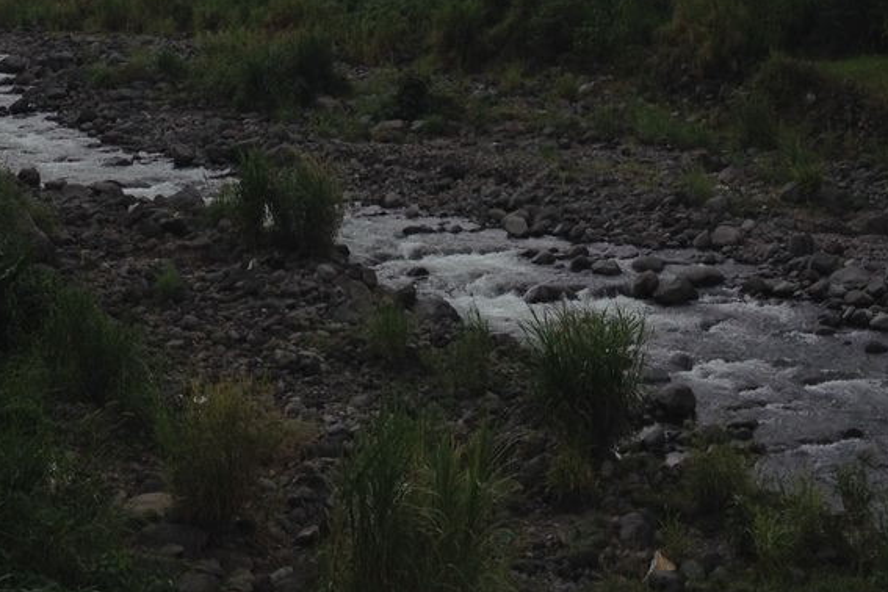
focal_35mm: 77
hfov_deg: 26.3
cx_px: 356
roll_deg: +2.2
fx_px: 1899
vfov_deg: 17.0
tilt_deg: -2.3
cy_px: -103
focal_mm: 4.28
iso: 50
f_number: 2.4
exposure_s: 1/1534
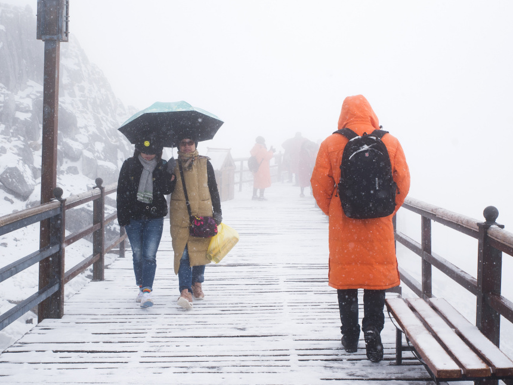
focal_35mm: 51
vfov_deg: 28.5
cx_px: 245
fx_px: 756
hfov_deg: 37.5
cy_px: 170
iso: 160
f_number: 8
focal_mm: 38
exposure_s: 1/800
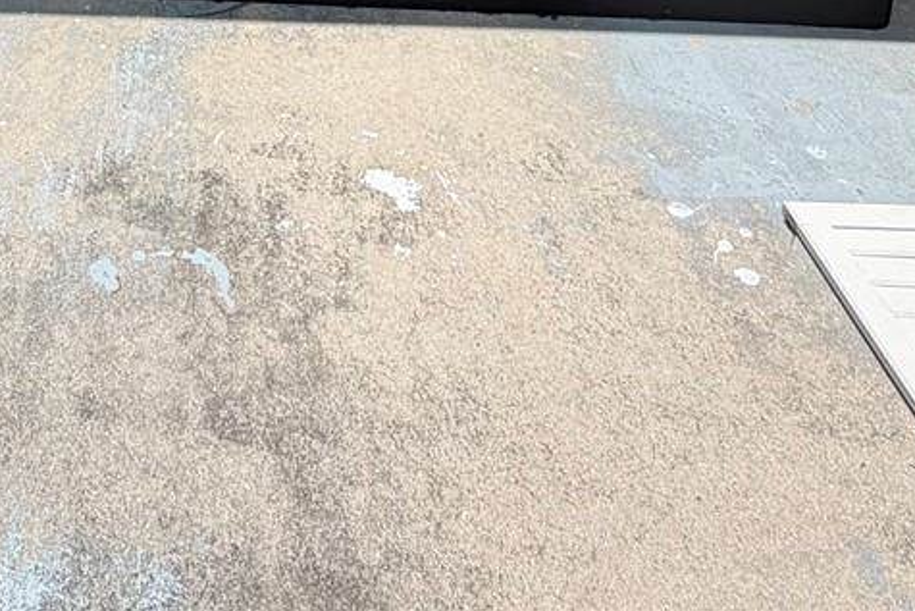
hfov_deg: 38.2
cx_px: 135
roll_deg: -0.8
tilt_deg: -10.1
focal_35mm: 49
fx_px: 1246
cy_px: -544
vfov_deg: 19.2
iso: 20
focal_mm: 2.22
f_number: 2.2
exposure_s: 1/770
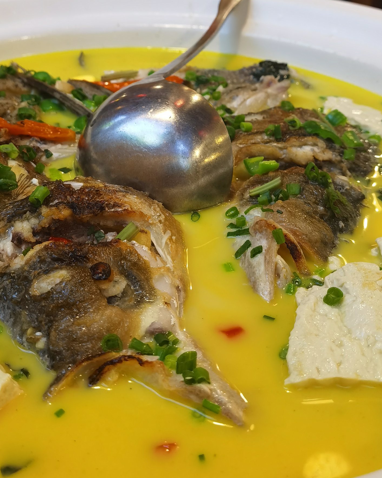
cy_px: 125
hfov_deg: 27.1
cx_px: 164
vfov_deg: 33.0
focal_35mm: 56
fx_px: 791
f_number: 1.9
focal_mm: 6.71
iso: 160
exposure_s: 1/100
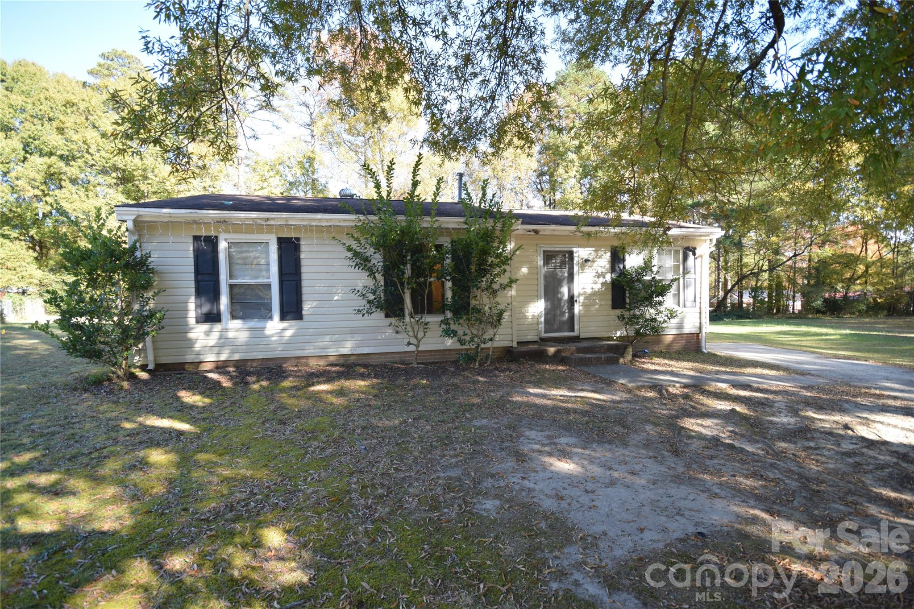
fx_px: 381
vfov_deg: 77.3
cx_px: 457
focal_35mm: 15
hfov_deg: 100.4
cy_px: 304
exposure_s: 1/160
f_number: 6.3
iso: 400
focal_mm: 10
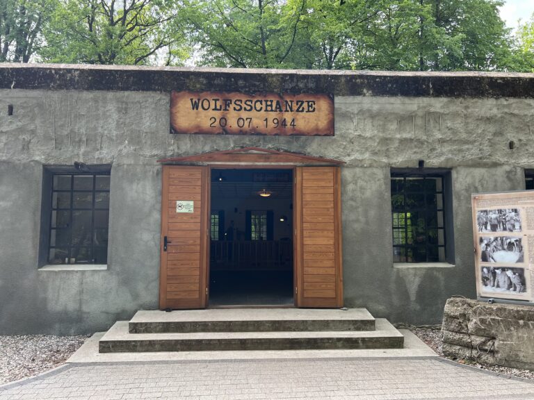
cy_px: 200
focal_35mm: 26
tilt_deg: +5.5
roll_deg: +0.0
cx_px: 267
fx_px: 401
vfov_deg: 53.1
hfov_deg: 67.3
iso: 50
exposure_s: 1/497
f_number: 1.5
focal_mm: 5.7
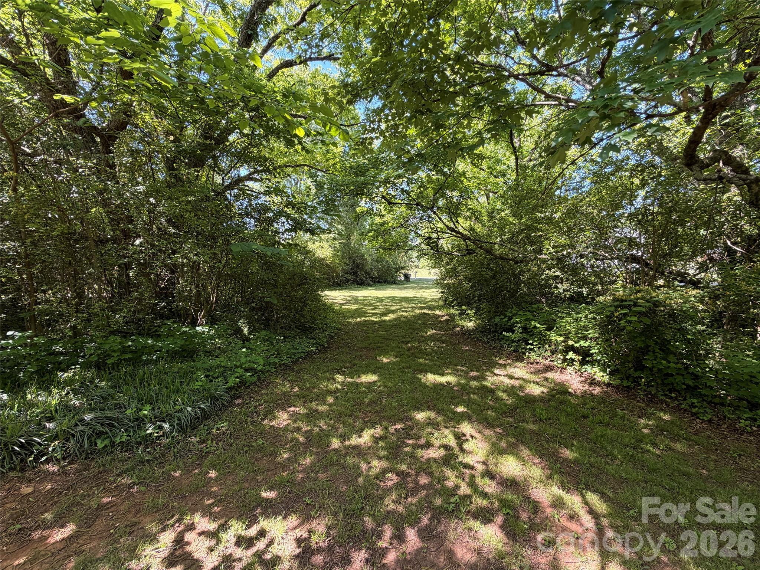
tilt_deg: -1.1
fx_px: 307
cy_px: 285
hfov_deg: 102.1
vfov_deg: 85.7
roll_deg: +0.7
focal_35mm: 14
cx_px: 380
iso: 64
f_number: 2.2
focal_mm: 2.22
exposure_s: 1/121
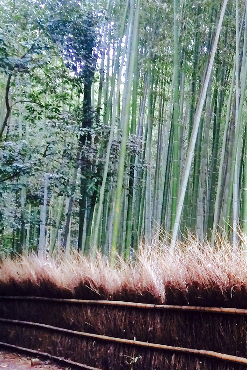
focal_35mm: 63
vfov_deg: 31.9
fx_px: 648
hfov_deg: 19.0
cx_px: 369
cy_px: 209
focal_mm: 4.12
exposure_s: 1/30
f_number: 2.2
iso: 80
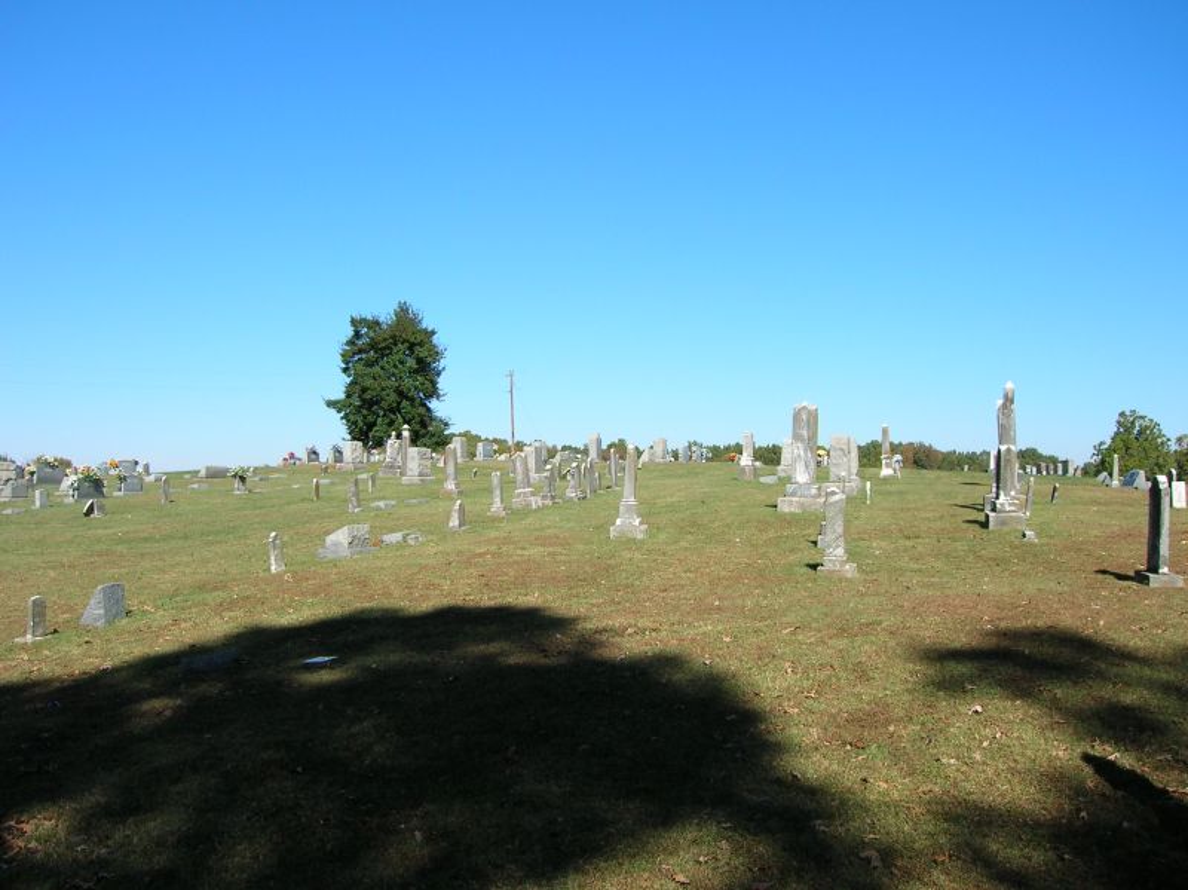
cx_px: 594
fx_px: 1166
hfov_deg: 54.0
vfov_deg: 41.8
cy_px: 445
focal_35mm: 34
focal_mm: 5.7
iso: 50
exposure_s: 1/338
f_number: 4.9
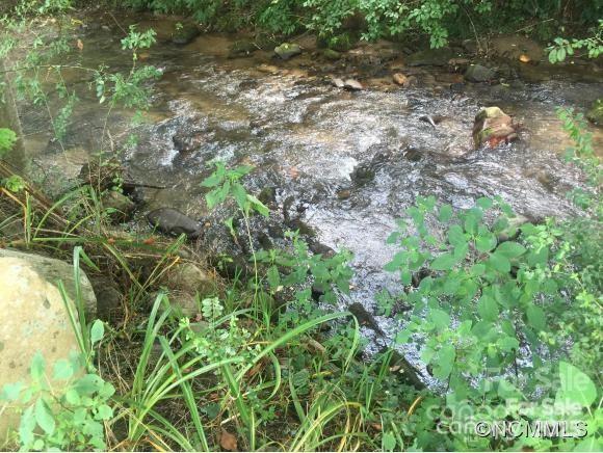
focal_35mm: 29
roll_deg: +3.1
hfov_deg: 61.6
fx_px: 506
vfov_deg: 48.3
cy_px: 226
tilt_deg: -36.2
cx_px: 302
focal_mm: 4.15
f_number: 2.2
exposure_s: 1/30
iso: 40
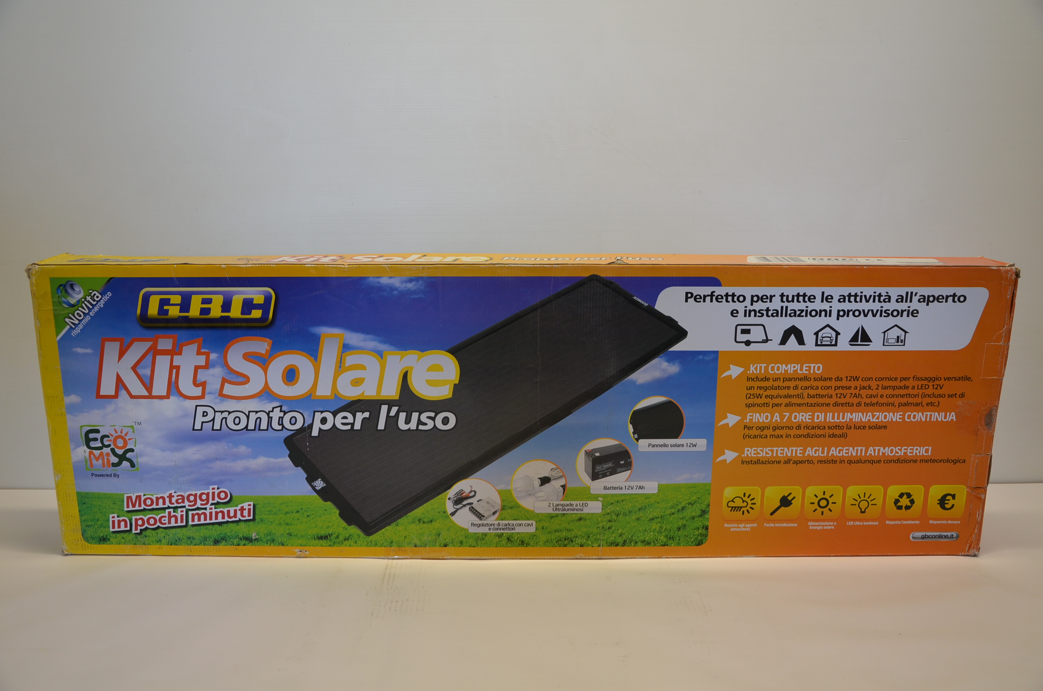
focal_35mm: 33
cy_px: 346
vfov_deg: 39.8
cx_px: 522
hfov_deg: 57.3
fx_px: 954
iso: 400
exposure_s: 1/100
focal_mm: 22
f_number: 5
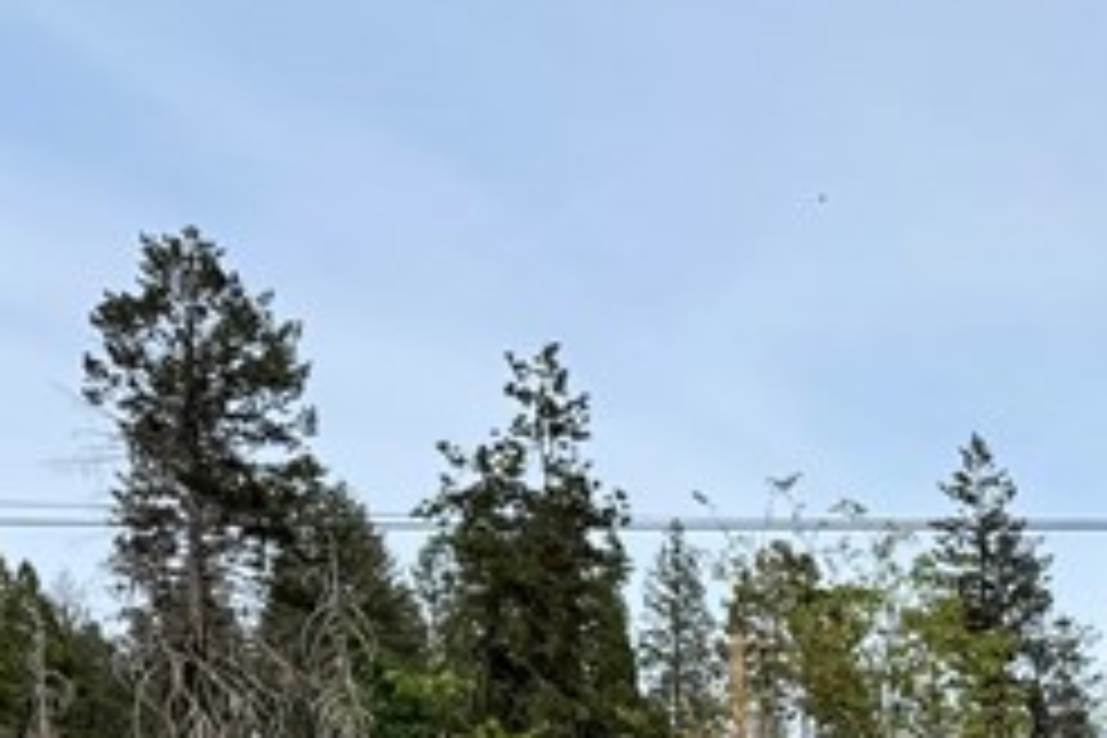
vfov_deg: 11.8
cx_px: 1836
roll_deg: -2.7
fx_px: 3198
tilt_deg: -6.1
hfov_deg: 17.0
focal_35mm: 104
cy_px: 1449
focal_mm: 6.76
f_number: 1.78
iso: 80
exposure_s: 1/4049
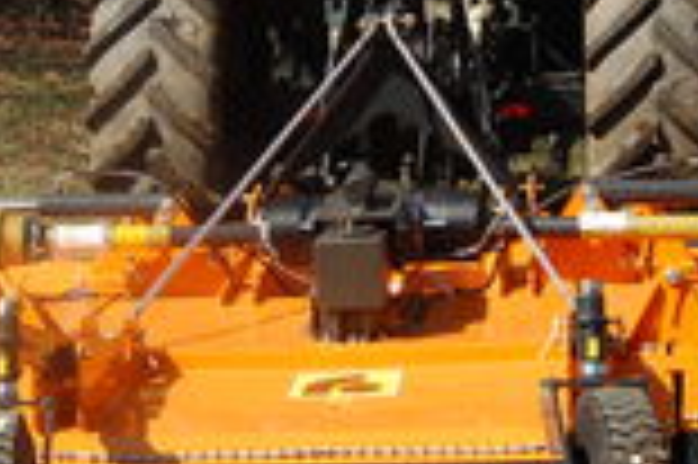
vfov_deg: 11.7
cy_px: 63
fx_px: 2247
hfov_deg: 17.7
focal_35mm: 116
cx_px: 396
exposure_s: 1/320
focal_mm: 24
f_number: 9
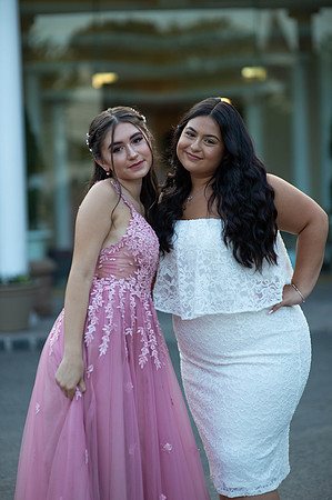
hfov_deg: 16.0
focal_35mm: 85
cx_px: 166
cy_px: 250
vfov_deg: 23.9
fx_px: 1178
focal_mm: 85
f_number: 2
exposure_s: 1/1000
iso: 250
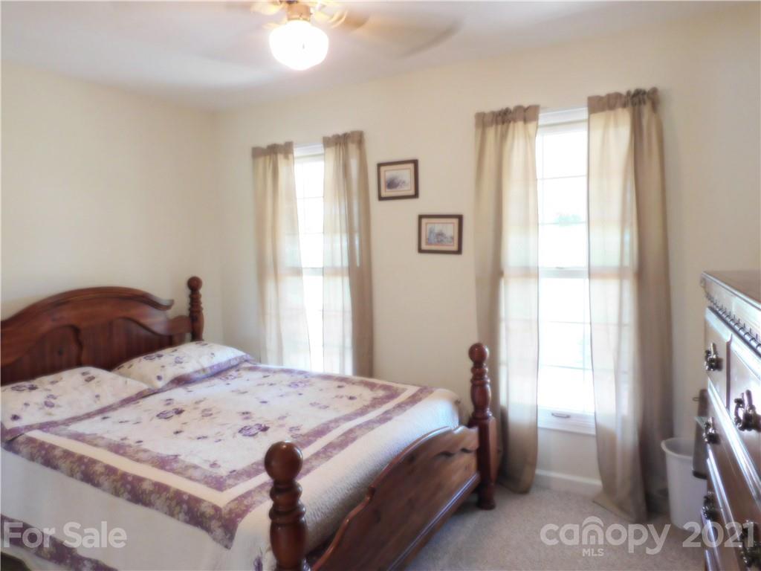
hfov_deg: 71.6
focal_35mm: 24
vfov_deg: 56.8
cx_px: 380
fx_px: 528
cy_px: 286
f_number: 3.3
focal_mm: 4.3
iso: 400
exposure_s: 1/20
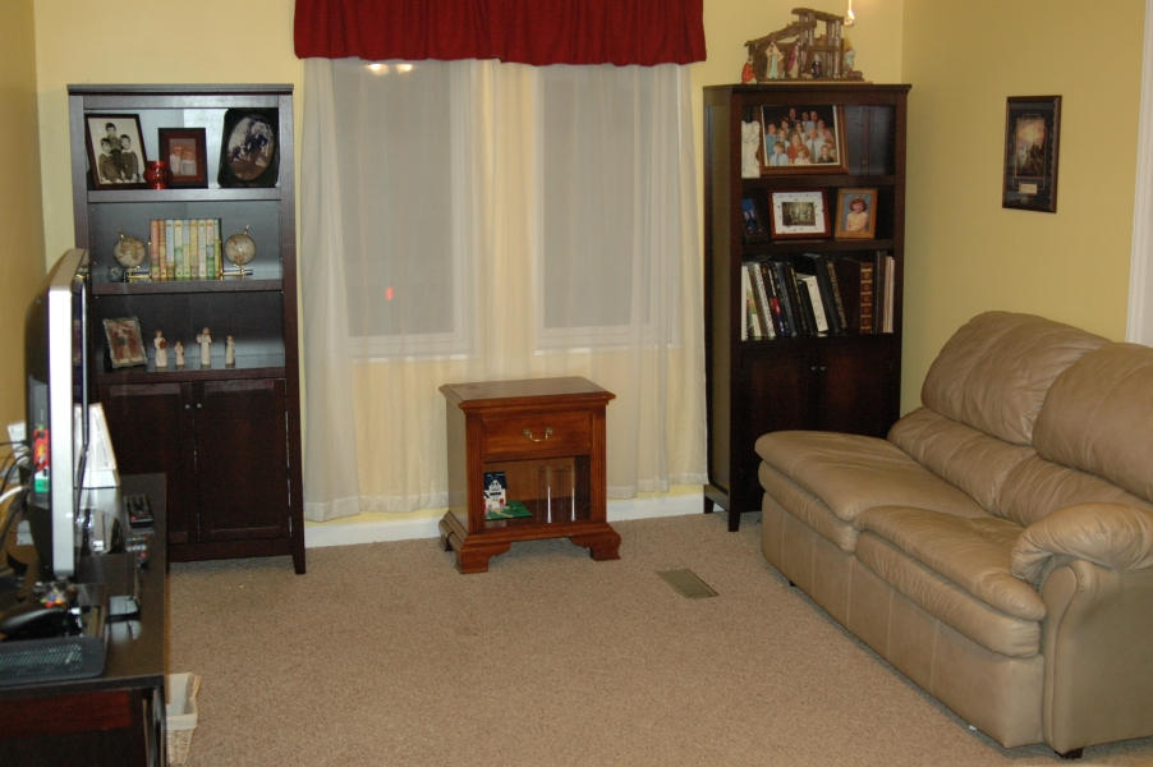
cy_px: 384
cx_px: 576
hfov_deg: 46.4
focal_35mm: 42
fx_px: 1344
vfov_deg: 31.8
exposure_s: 1/60
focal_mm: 28
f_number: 4
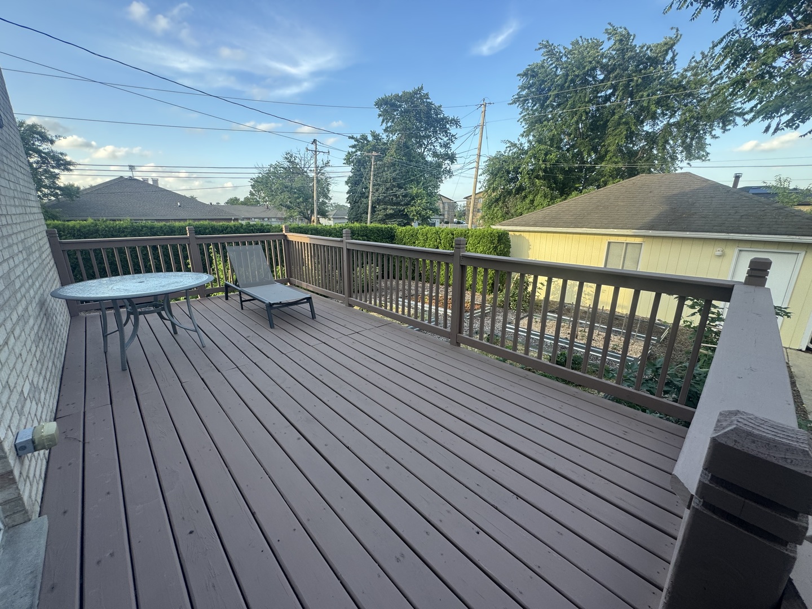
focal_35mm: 14
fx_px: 328
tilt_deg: -17.6
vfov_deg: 85.7
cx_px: 406
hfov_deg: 102.1
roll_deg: -0.9
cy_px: 304
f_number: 2.2
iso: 40
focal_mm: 2.22
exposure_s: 1/168
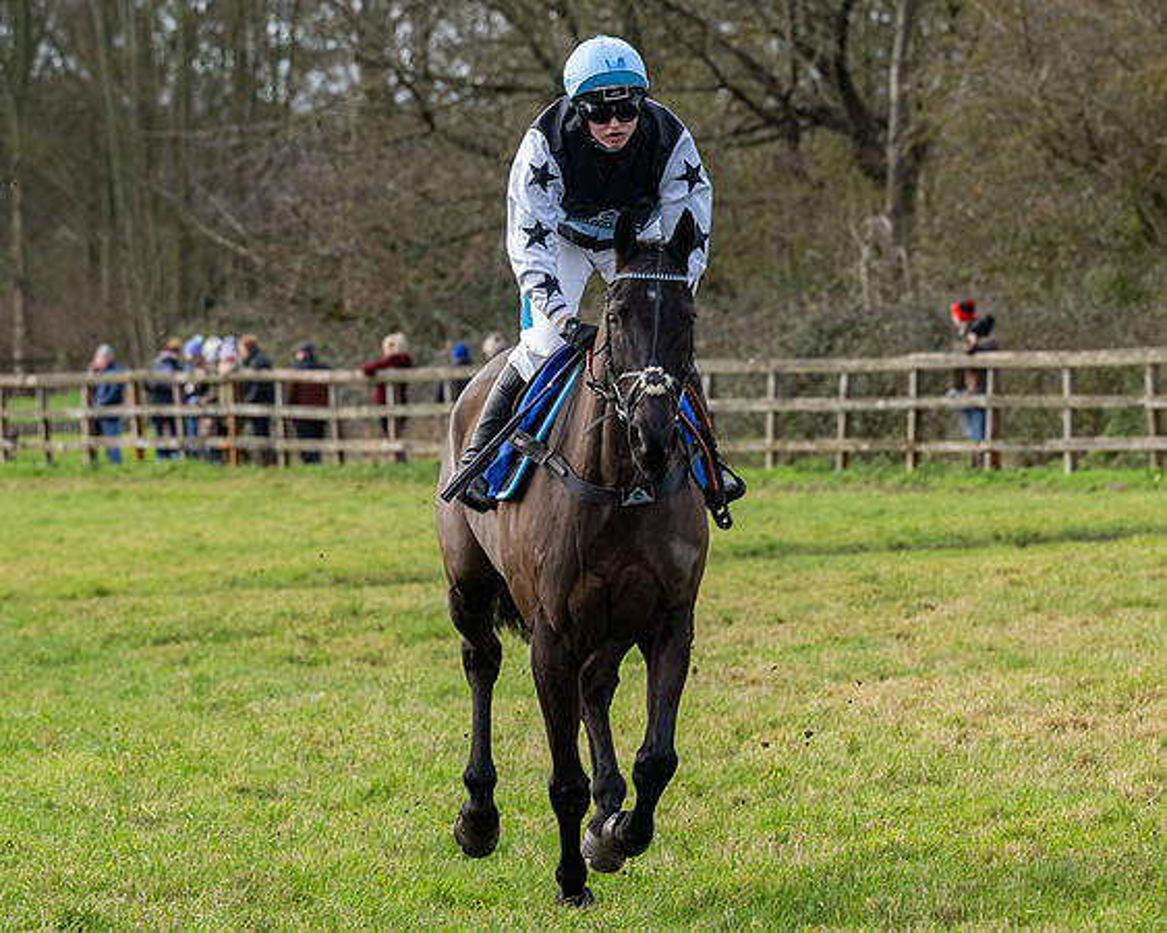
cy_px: 390
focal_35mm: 283
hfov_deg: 6.8
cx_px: 713
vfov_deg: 5.5
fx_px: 9762
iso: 800
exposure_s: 1/800
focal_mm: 130
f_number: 5
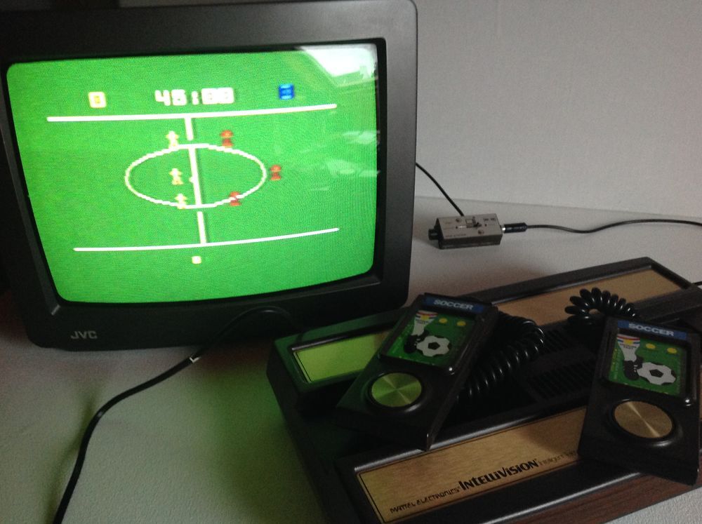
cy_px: 262
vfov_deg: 40.6
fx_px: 709
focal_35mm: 35
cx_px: 351
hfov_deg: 52.7
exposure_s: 1/15
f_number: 2.4
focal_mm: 4.28
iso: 250
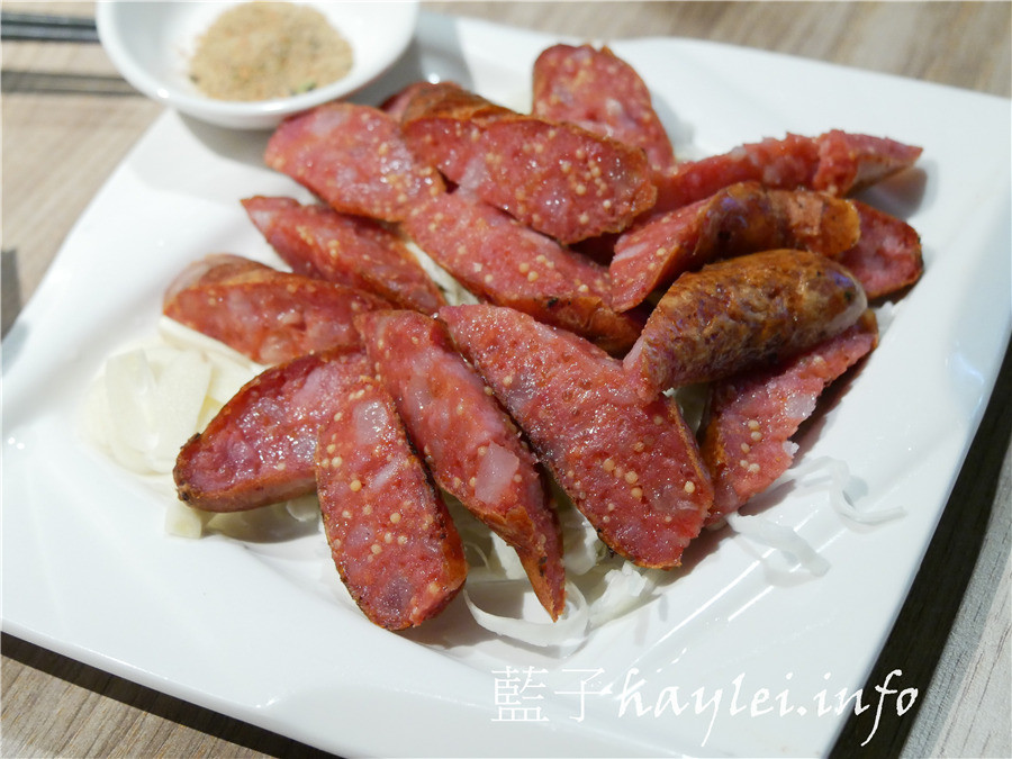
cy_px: 380
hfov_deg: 26.3
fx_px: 2163
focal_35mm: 74
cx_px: 506
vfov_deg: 19.9
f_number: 4.6
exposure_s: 1/60
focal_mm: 37
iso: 3200
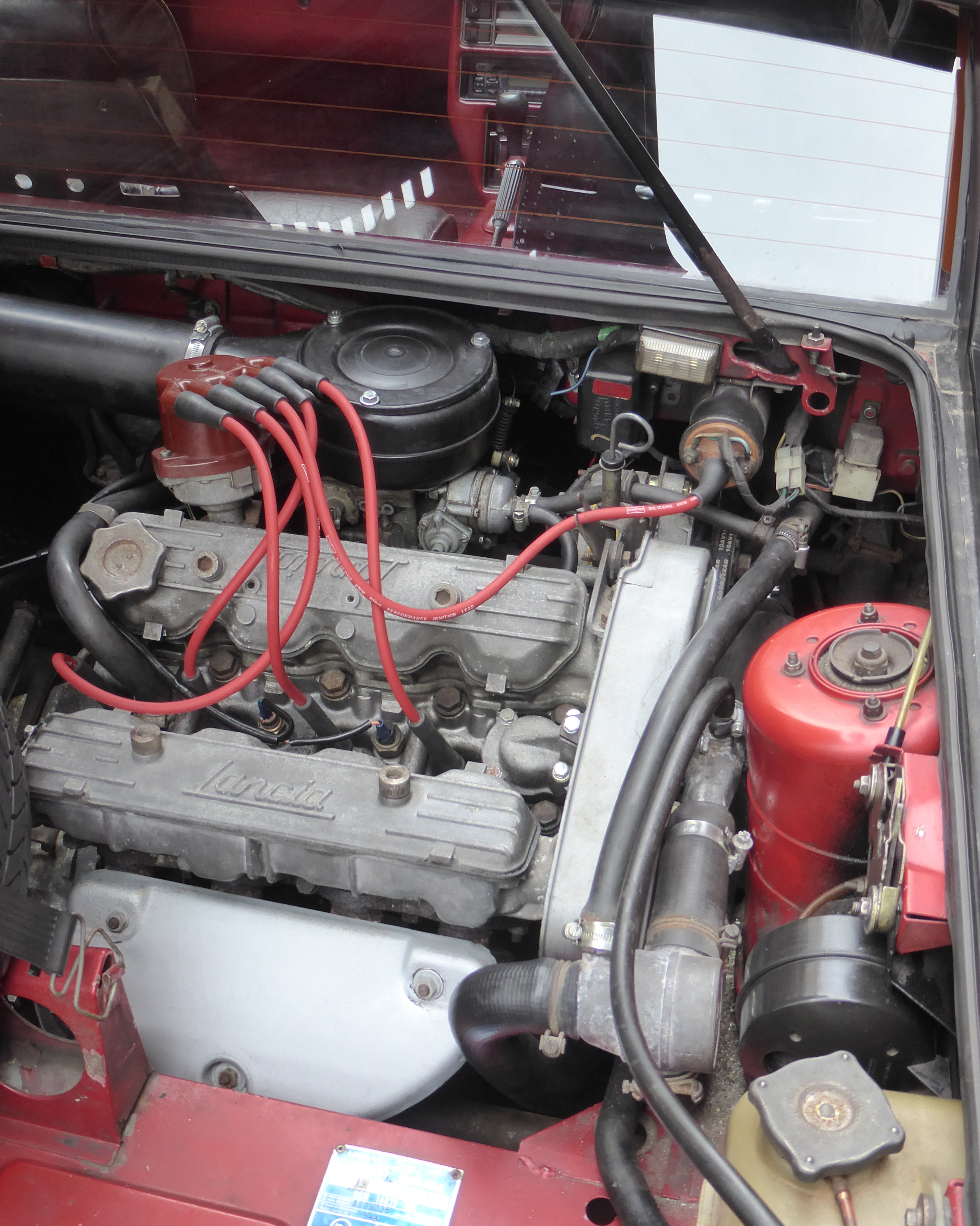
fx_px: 1668
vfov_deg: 40.3
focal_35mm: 46
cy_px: 614
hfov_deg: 32.7
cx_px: 412
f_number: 3.7
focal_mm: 6.1
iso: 400
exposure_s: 1/100
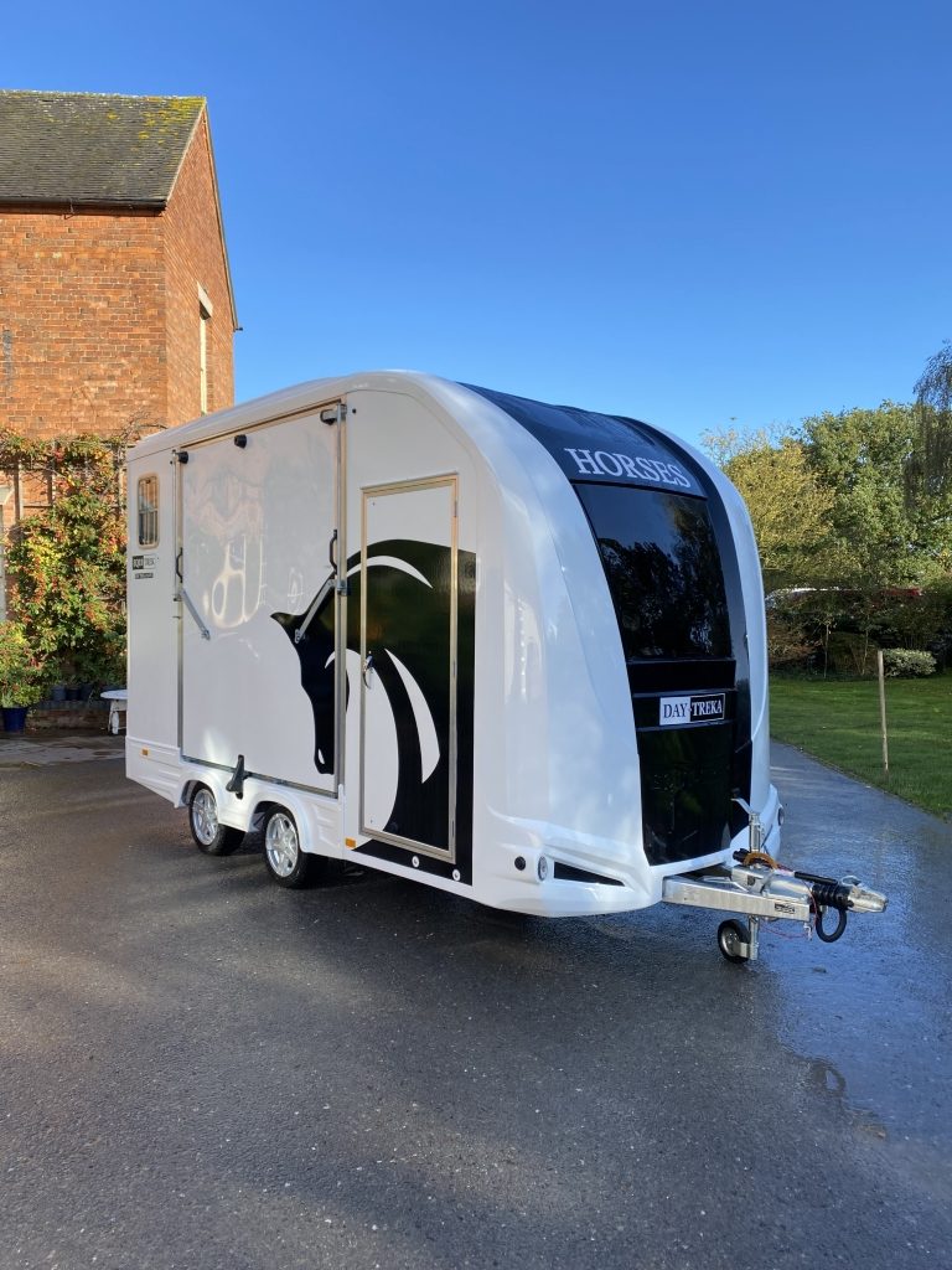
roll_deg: +0.0
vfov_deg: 67.3
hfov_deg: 53.1
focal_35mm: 26
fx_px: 953
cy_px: 635
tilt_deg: -2.0
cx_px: 476
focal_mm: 4.25
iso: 32
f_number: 1.8
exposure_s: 1/767
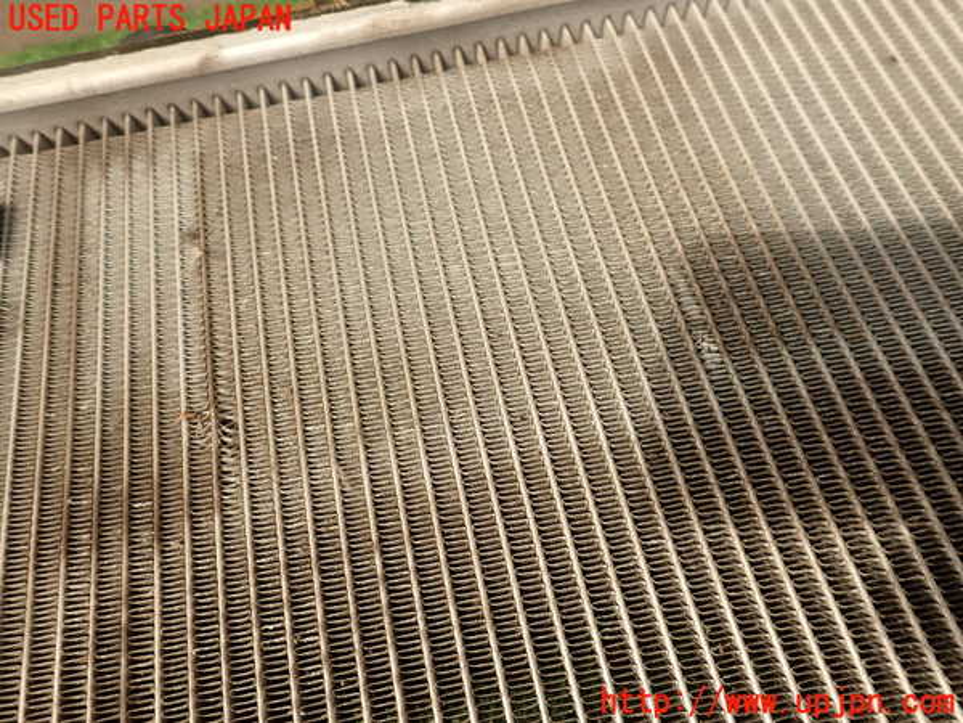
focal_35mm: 25
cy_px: 362
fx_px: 695
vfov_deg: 54.9
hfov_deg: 69.4
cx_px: 482
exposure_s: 1/400
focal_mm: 4.5
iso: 100
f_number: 2.8
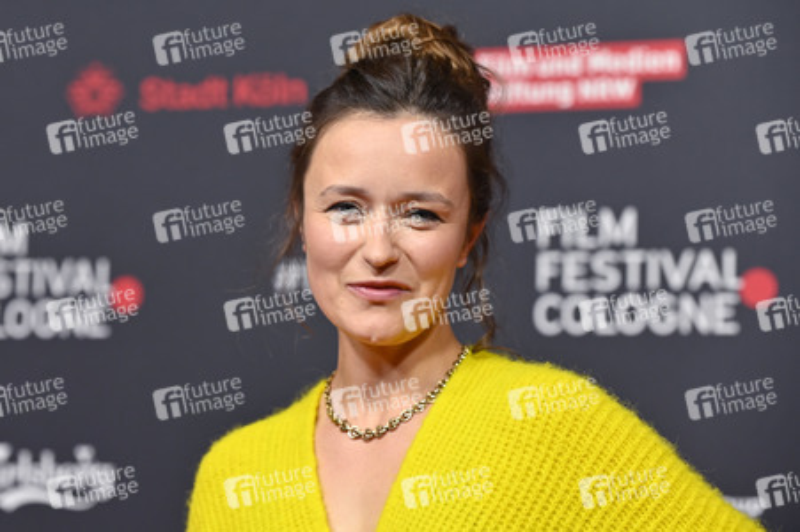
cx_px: 400
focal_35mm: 110
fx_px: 2443
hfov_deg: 18.6
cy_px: 266
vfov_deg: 12.4
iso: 1000
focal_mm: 110
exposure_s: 1/200
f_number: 5
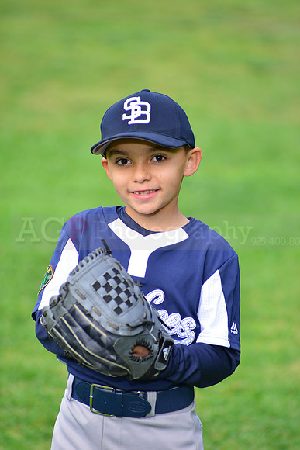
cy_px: 225
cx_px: 150
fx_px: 2498
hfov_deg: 6.9
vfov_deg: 10.3
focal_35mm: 200
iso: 320
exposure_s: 1/200
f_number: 5.6
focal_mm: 200
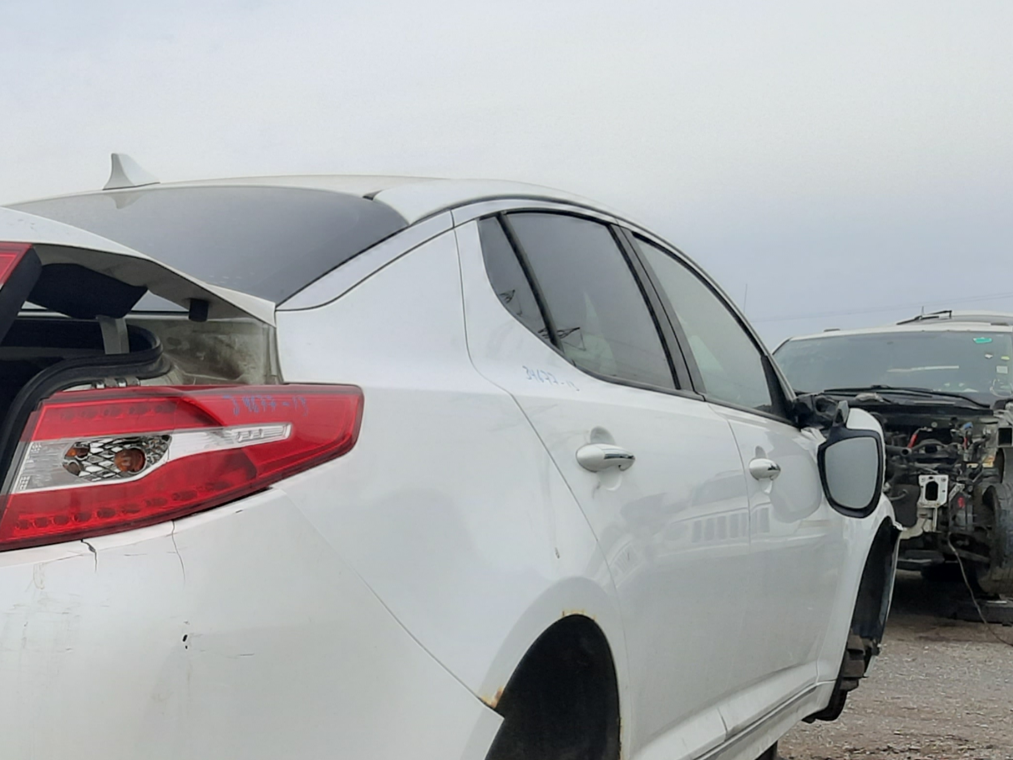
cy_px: 613
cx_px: 76
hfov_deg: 35.6
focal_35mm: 50
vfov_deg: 28.5
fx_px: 1463
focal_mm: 3.92
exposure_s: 1/1312
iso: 40
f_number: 1.7
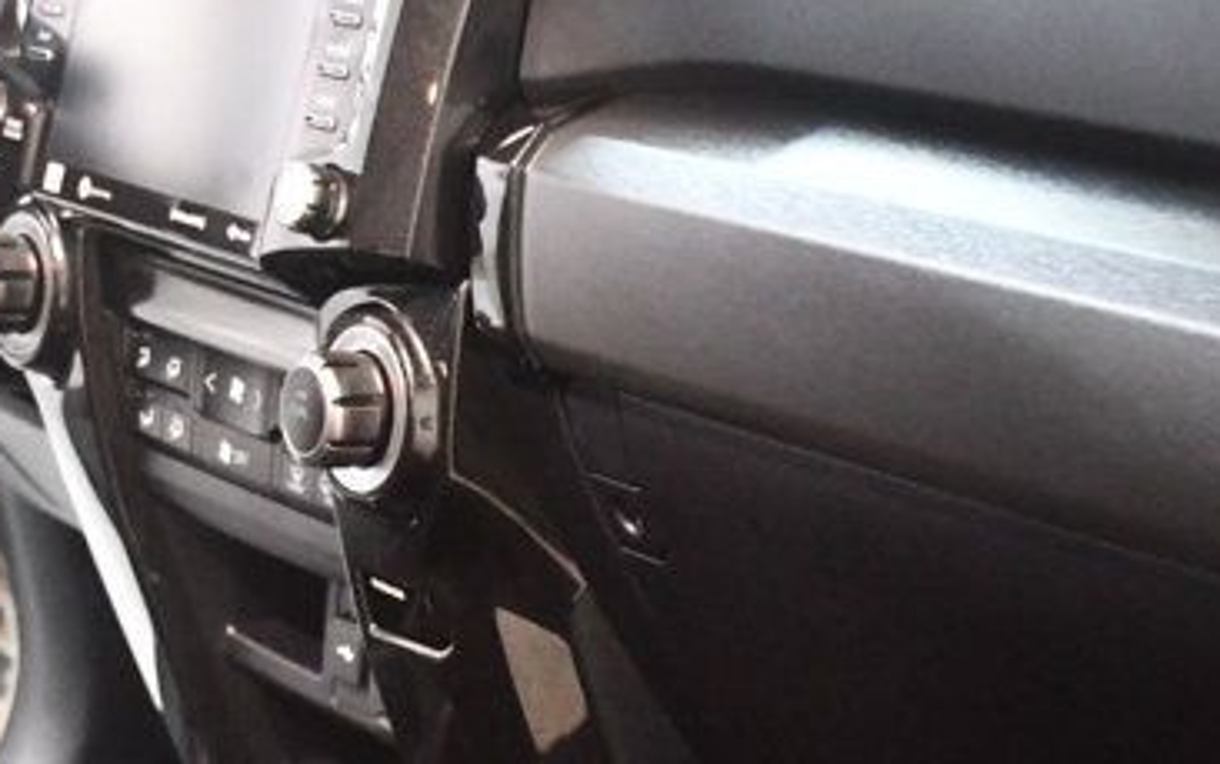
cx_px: 703
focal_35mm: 97
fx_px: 3226
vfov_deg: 13.5
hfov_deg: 21.4
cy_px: 567
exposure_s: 1/60
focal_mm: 23
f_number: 3.8
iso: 8000
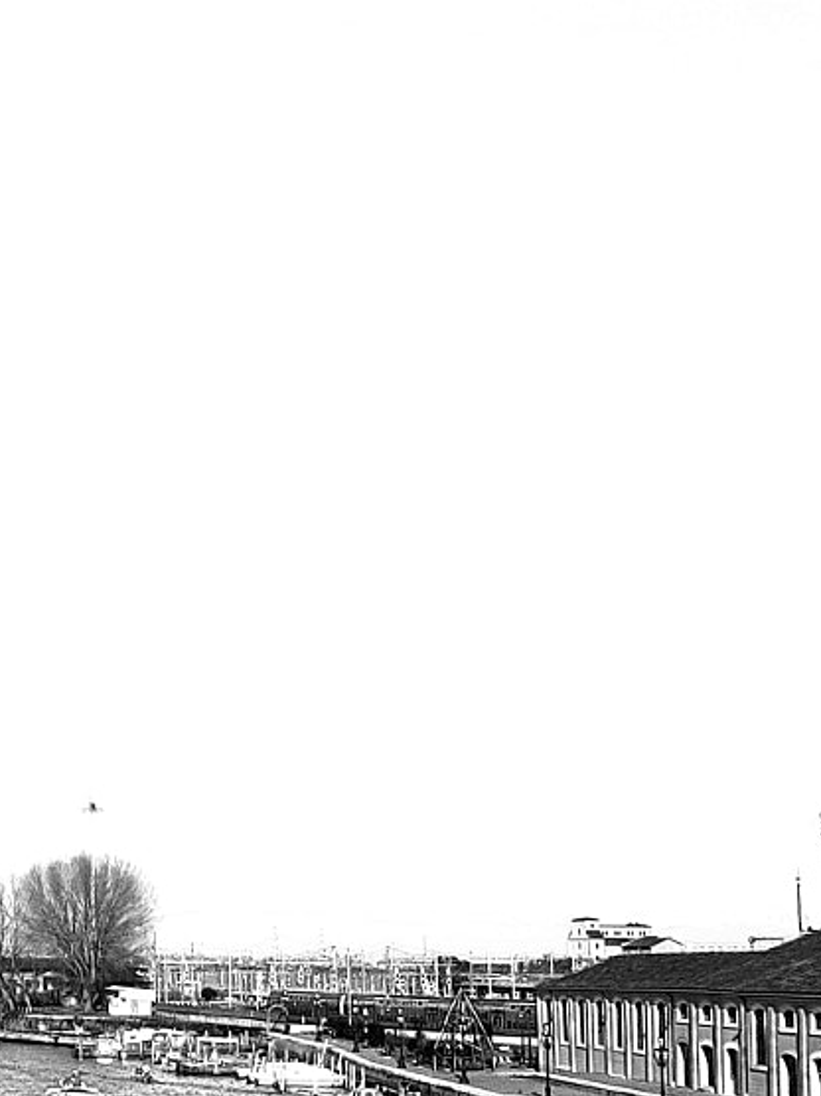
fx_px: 2373
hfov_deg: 17.9
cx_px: -337
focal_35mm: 75
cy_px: 800
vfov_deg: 25.7
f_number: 1.7
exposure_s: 1/2064
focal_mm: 4.2
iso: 40
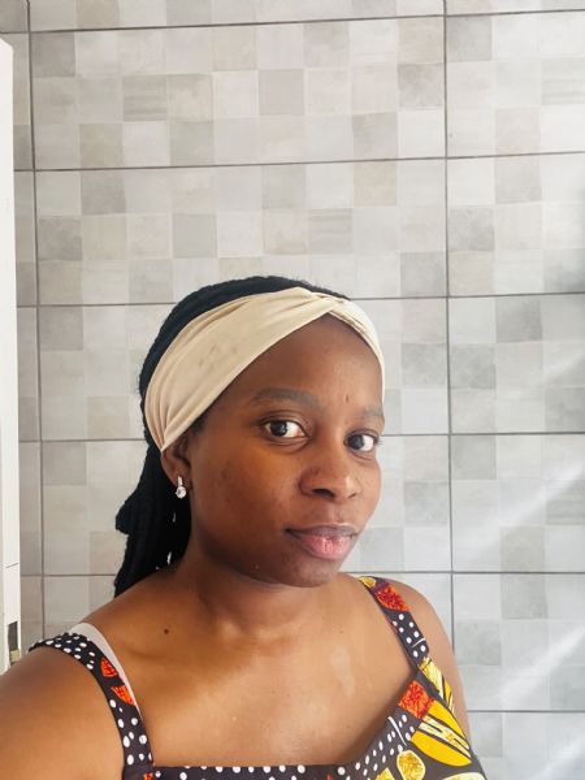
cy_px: 390
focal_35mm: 30
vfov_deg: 60.0
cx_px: 292
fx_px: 676
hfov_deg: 46.8
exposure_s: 1/38
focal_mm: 2.71
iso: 400
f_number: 2.2
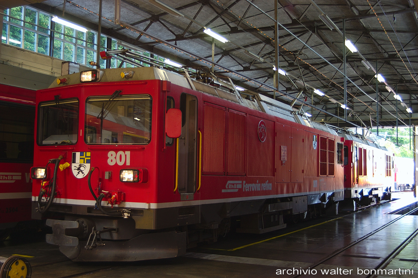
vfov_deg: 31.9
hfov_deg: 46.4
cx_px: 209
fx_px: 488
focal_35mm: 42
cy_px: 139
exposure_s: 1/30
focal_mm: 28
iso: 200
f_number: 3.3
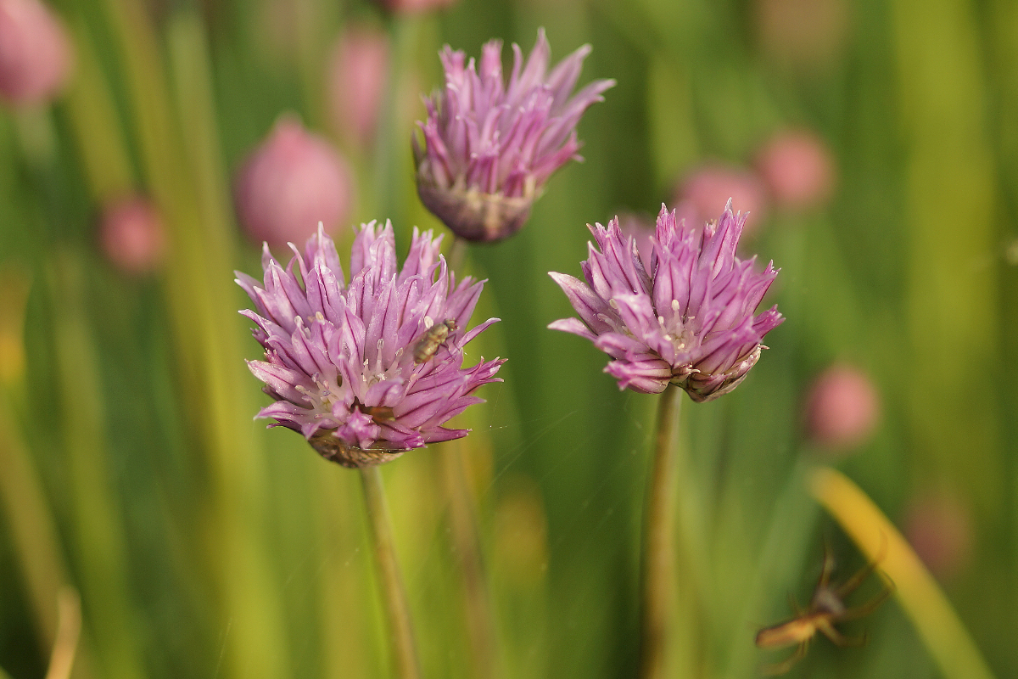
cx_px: 509
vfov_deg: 9.1
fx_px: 4241
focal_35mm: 150
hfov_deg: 13.7
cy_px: 340
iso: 100
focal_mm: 100
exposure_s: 1/640
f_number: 2.8
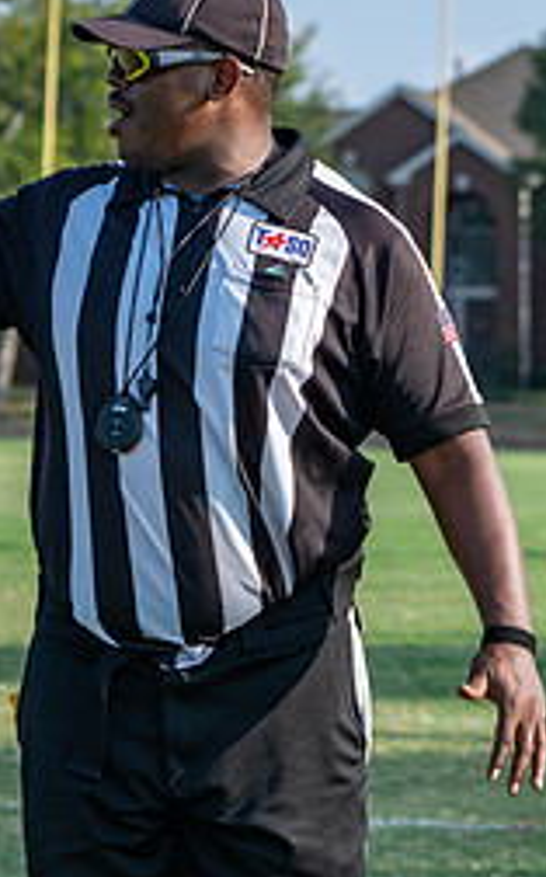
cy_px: 357
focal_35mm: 235
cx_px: 136
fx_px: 5608
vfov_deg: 8.9
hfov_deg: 5.6
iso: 200
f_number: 5.6
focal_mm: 100
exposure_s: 1/640
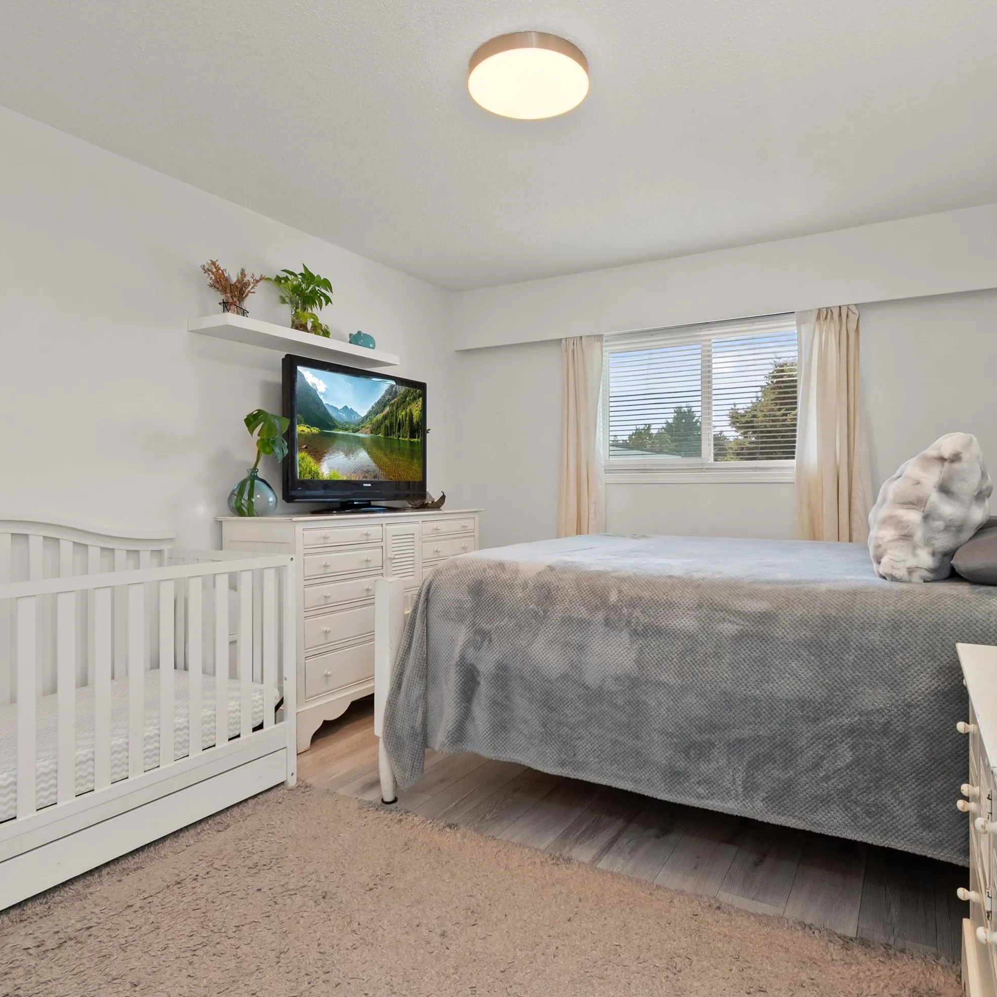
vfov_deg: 74.8
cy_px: 508
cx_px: 528
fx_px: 652
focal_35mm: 20
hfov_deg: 74.8
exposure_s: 1/25
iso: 250
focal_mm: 10
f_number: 6.3
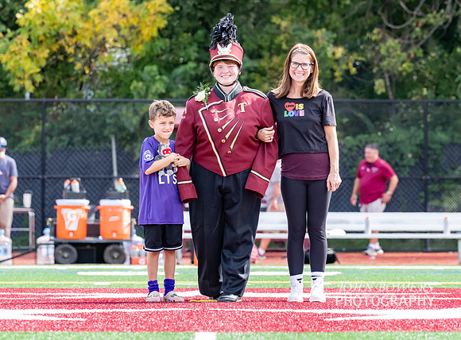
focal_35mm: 301
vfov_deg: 4.9
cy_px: 137
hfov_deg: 6.6
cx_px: 249
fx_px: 3987
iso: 1000
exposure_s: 1/1000
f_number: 5.6
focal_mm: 200
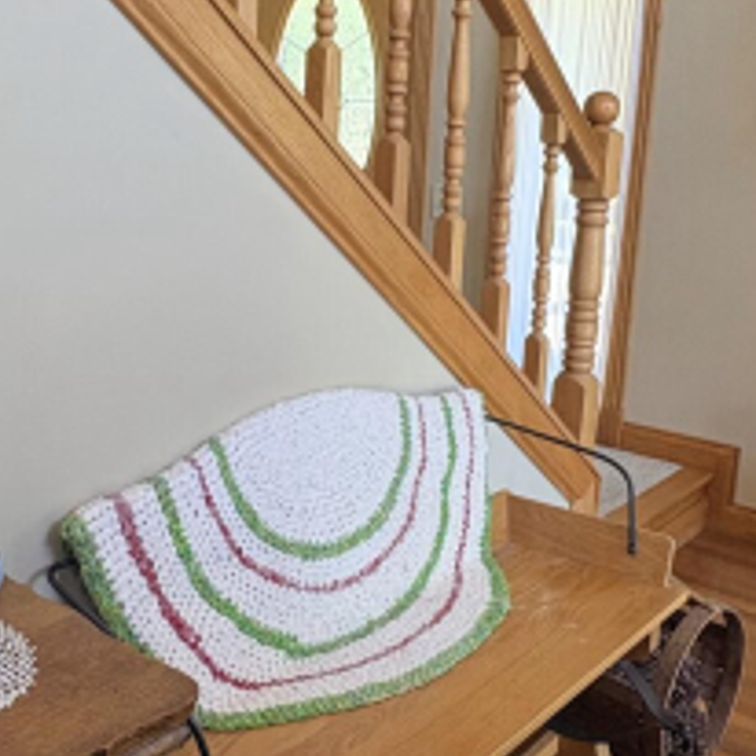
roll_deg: -1.4
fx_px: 988
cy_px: 306
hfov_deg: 41.2
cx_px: 235
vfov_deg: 41.7
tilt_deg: -9.7
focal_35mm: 40
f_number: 2.2
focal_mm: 2.22
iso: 125
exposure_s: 1/60
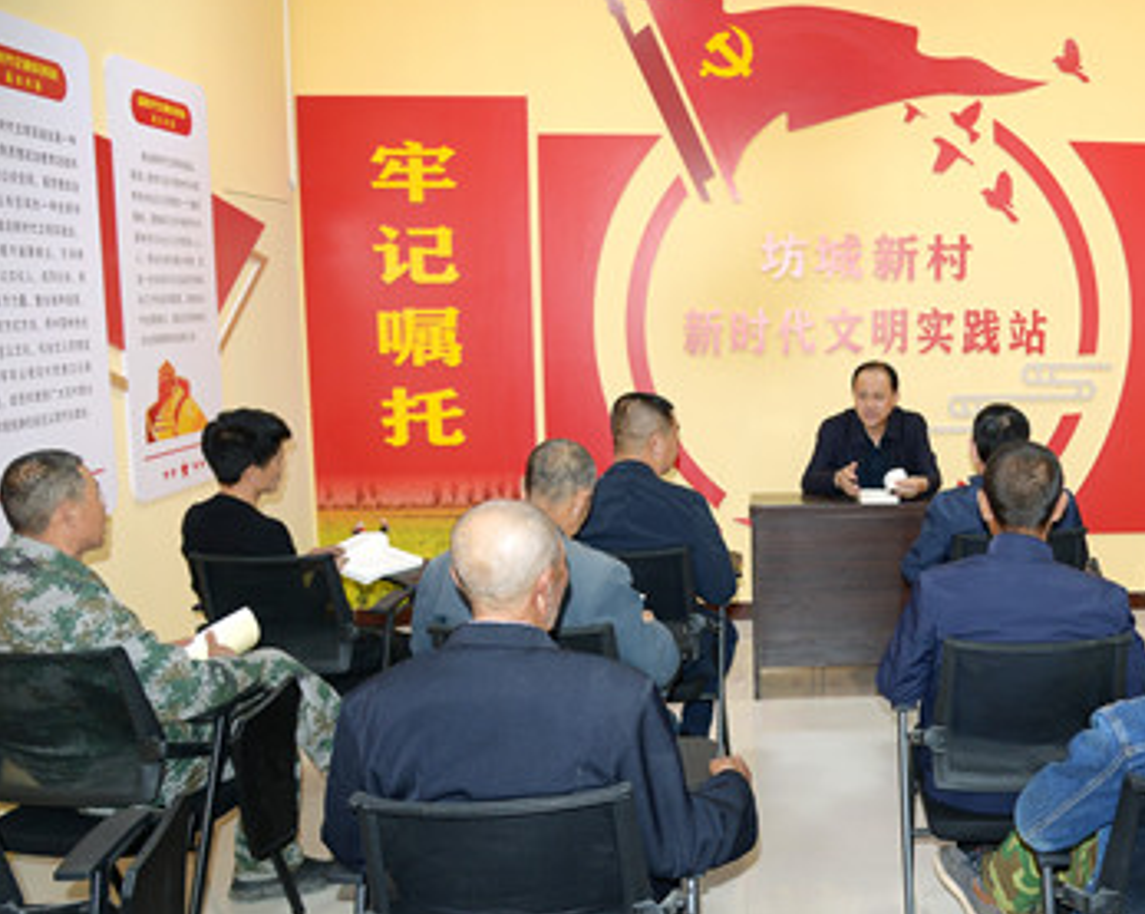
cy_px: 482
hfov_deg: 44.0
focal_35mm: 39
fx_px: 1321
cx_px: 960
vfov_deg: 38.2
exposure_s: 1/80
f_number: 4
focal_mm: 24
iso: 500
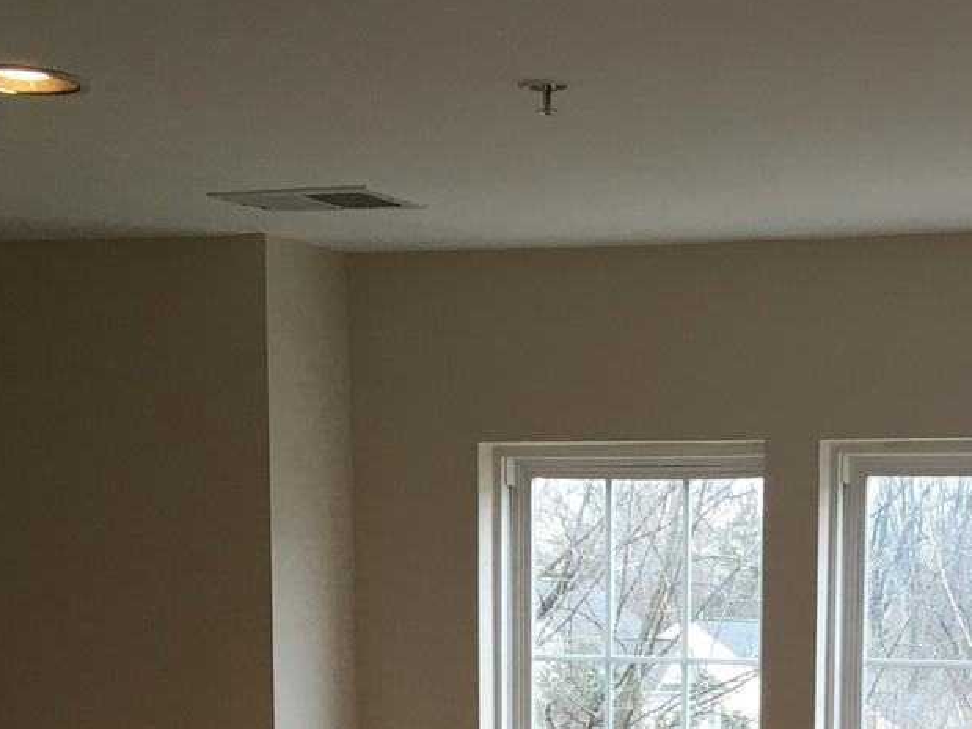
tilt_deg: -10.5
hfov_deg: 20.2
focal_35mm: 96
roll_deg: -1.7
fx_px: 2695
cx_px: 809
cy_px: 1172
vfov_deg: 14.2
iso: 25
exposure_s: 1/40
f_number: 2.2
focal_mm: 4.15
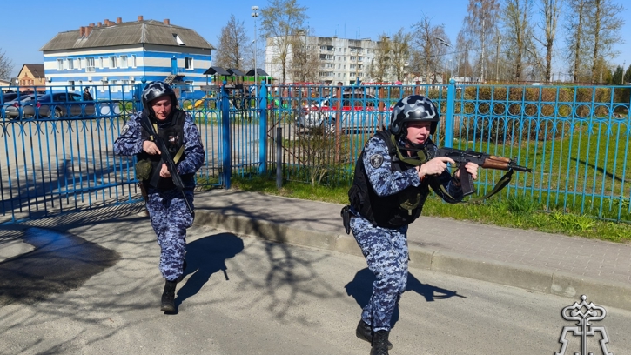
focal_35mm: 26
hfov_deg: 71.9
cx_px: 312
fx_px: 435
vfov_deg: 44.4
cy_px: 180
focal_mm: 5.59
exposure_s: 1/2865
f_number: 1.8
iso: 80
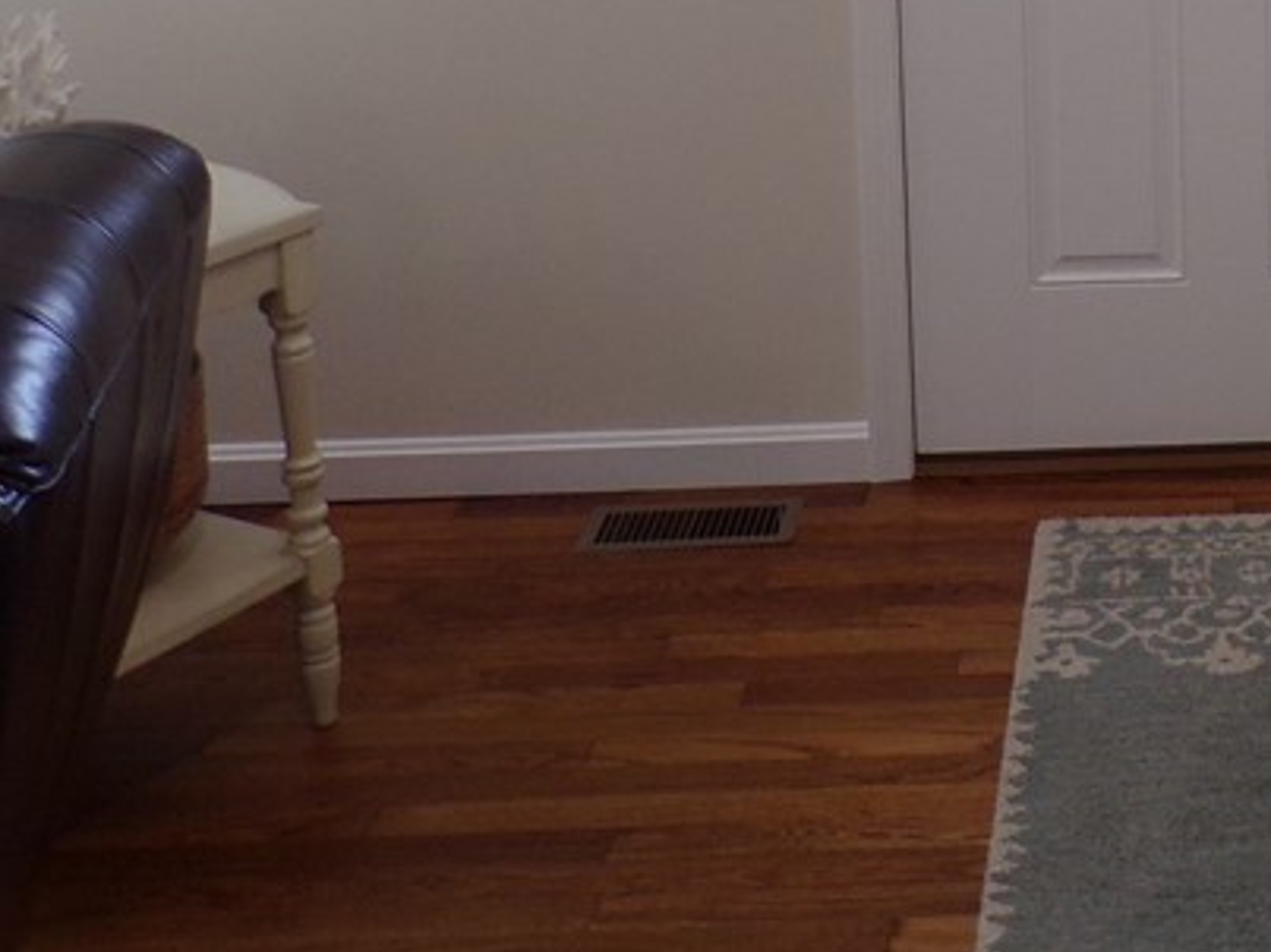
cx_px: 1262
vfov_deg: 22.1
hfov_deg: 29.6
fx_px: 2239
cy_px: -199
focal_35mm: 61
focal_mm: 4.3
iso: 159
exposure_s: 1/34
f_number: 3
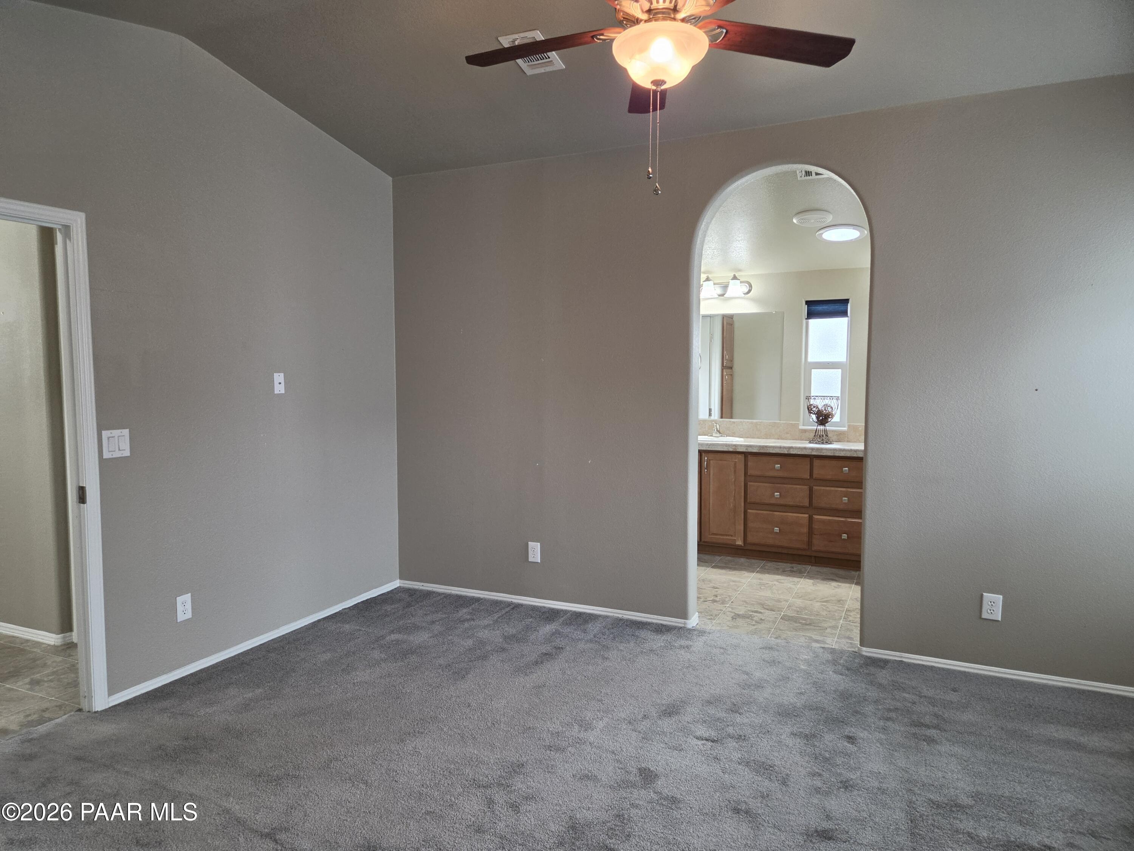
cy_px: 426
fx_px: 753
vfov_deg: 58.9
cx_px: 567
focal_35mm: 23
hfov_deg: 73.9
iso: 250
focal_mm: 5.4
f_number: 1.8
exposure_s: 1/120
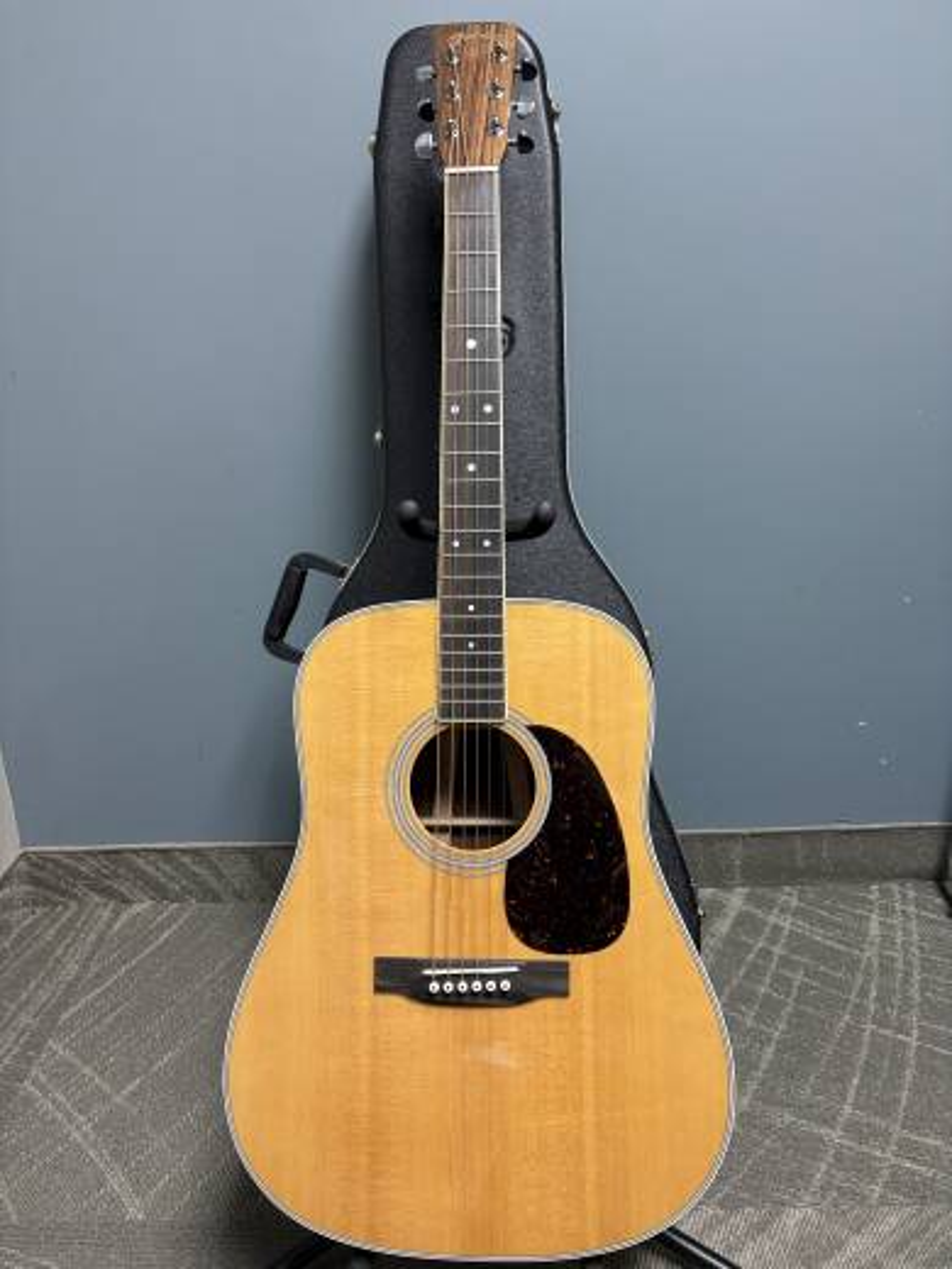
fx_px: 953
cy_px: 634
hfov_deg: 53.1
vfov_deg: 67.3
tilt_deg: -19.9
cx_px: 476
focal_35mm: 26
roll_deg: +1.9
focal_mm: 5.96
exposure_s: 1/60
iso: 200
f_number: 1.6
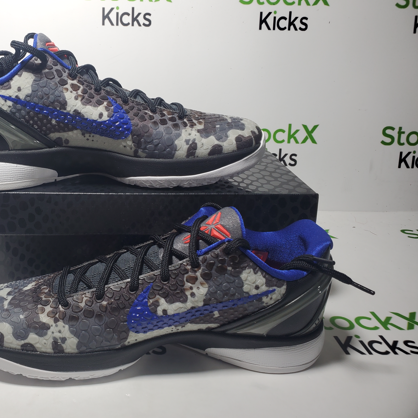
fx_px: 424
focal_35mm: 31
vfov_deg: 52.5
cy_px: 208
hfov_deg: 51.5
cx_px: 137
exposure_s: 1/160
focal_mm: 4.3
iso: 50
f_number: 2.4
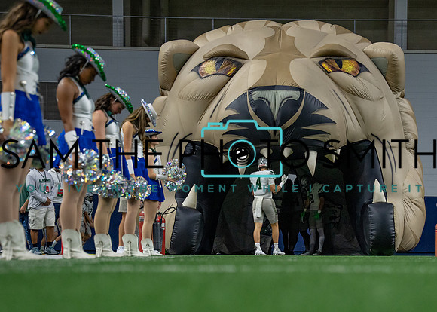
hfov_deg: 18.0
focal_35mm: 111
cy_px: 219
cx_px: 286
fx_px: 1376
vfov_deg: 12.9
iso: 2500
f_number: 2.8
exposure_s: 1/1000
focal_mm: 70
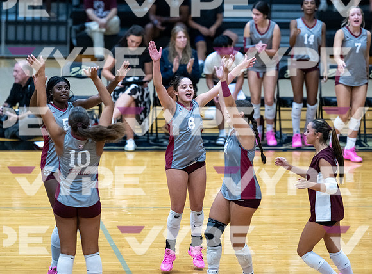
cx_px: 204
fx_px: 2786
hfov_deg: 7.6
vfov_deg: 5.6
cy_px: 111
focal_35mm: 261
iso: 3200
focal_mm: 200
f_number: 2
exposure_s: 1/1600
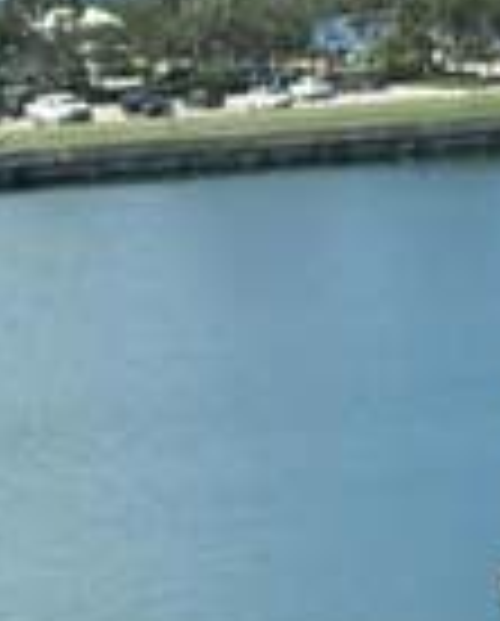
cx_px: 595
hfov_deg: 8.7
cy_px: 468
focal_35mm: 176
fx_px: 3245
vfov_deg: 10.9
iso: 50
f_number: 1.6
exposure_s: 1/3311
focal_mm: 5.96
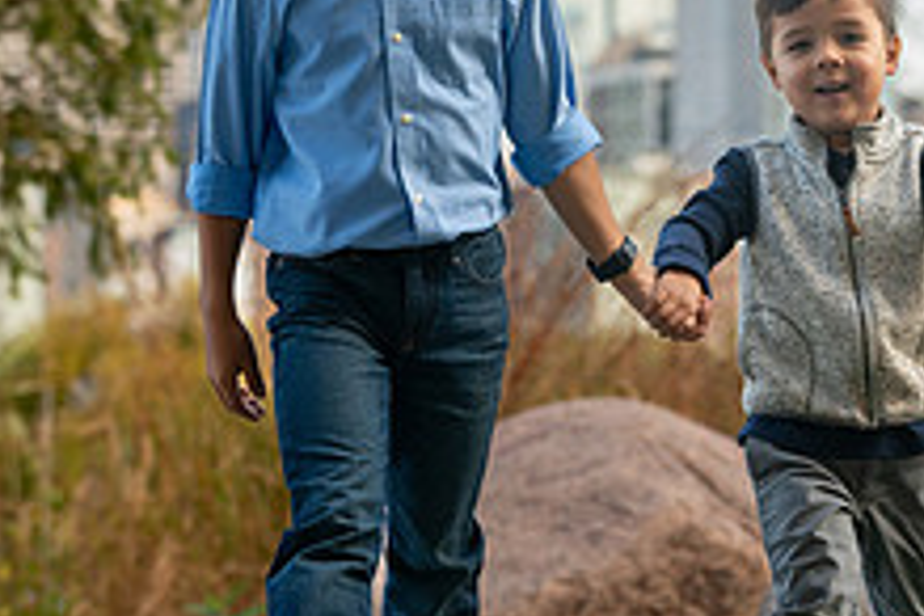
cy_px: 167
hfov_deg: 6.8
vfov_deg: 4.5
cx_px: 912
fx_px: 7751
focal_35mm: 302
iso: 400
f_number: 4
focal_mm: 105
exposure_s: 1/400
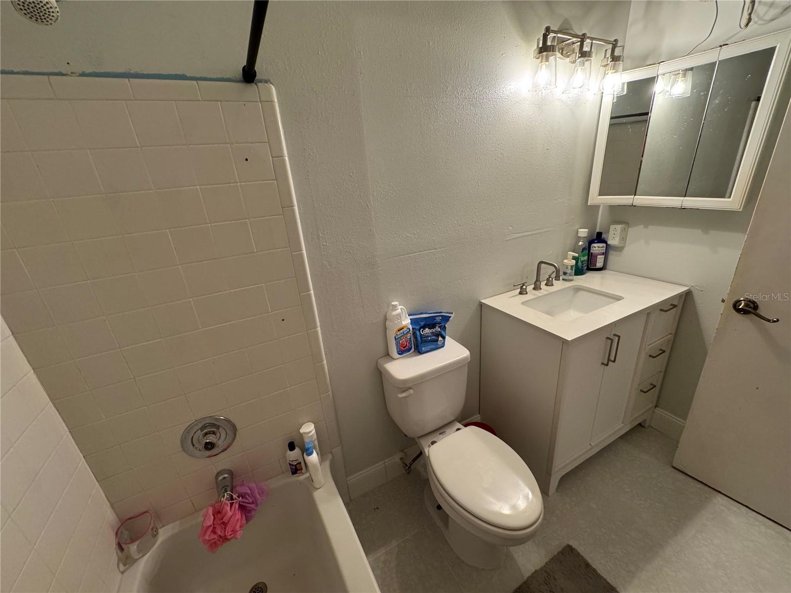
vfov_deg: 85.7
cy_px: 296
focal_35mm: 14
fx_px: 320
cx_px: 396
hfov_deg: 102.1
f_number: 2.2
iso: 250
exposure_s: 1/60
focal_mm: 2.22
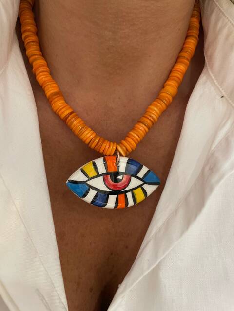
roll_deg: +0.9
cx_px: 117
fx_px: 234
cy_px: 156
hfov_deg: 53.1
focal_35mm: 26
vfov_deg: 67.3
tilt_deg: +0.1
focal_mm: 4.2
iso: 125
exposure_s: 1/100
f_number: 1.6
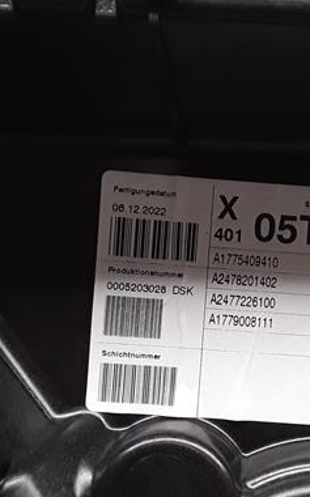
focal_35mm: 50
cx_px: 273
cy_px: 286
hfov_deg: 25.1
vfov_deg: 40.2
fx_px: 677
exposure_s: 1/100
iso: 100
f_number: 1.9
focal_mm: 2.91
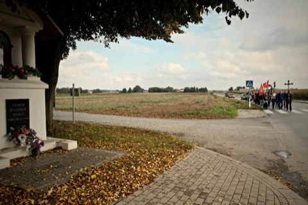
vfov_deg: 47.9
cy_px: 102
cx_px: 154
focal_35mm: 27
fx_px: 231
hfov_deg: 67.4
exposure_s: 1/800
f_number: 5
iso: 400
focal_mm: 18
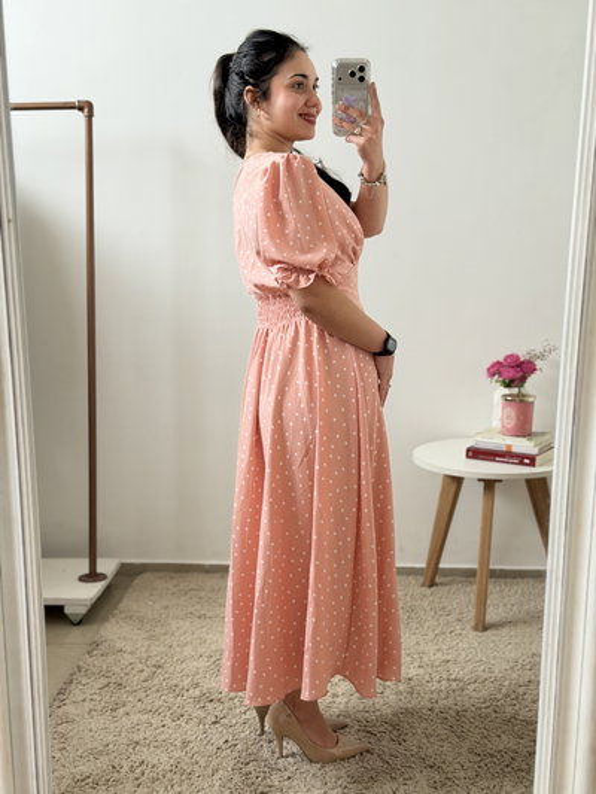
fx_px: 1101
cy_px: 397
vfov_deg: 39.6
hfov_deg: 30.3
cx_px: 298
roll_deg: -0.5
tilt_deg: -23.2
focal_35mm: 48
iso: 80
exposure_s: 1/121
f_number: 1.78
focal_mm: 6.76
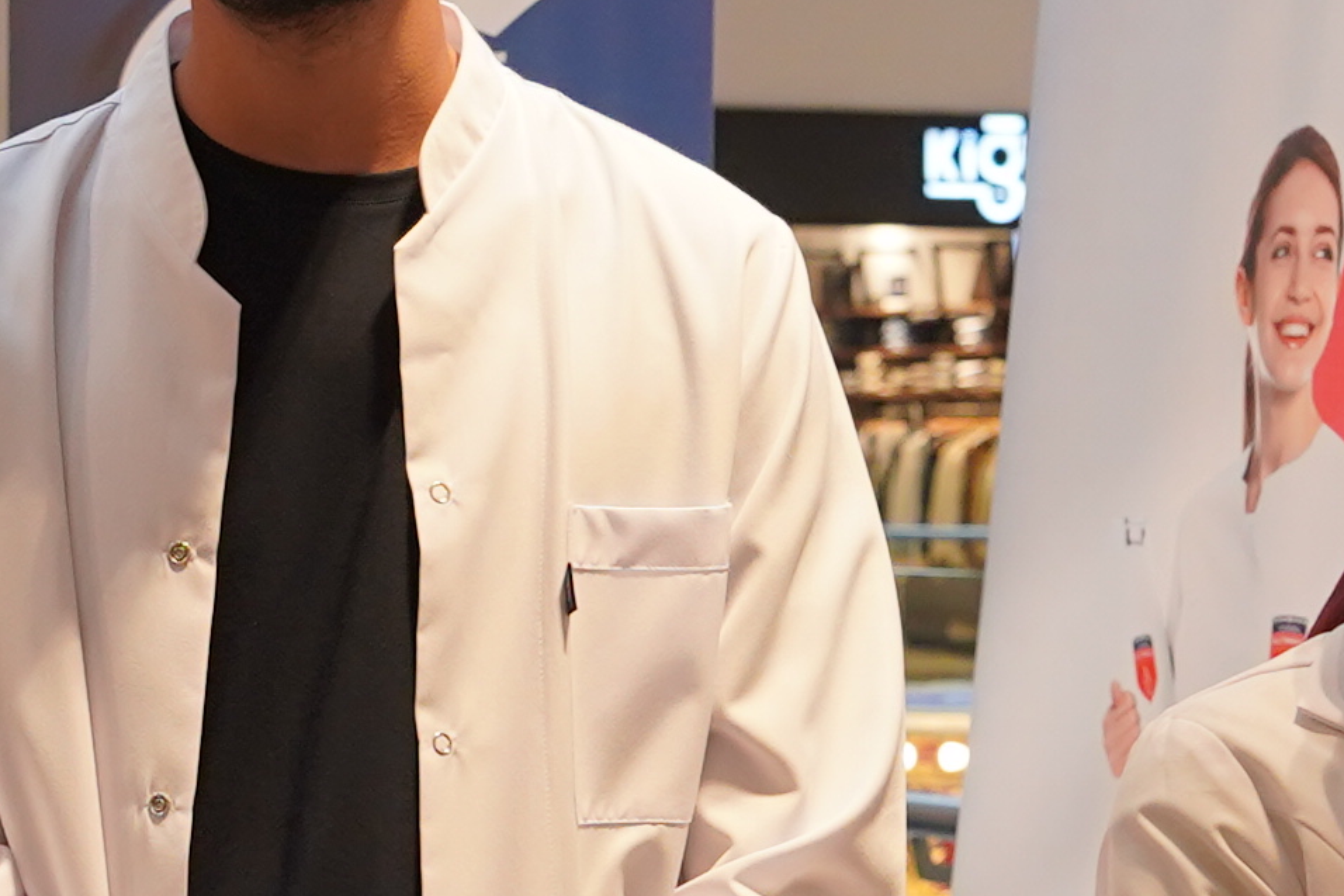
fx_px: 6457
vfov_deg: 7.9
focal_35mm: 173
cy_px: 806
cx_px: 613
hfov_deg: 11.9
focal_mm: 28
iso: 800
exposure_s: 1/160
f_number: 4
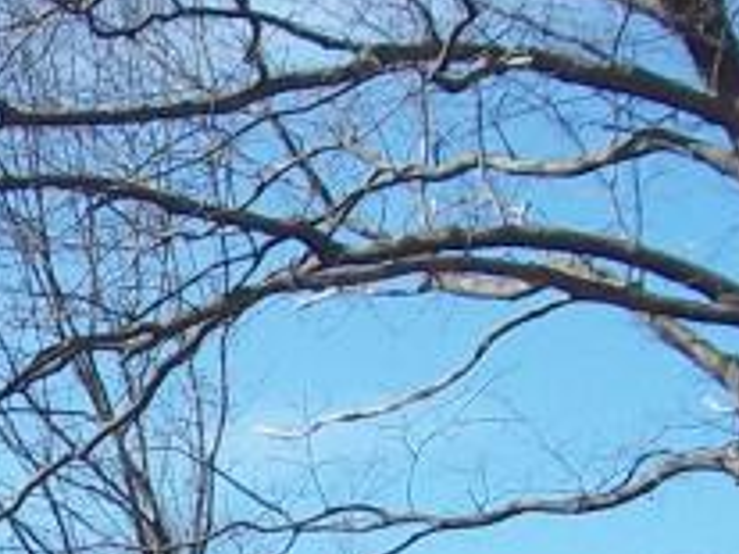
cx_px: -707
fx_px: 3798
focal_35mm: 178
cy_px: 1008
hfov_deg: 10.3
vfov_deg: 8.0
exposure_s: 1/125
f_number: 8
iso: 80
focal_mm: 6.5
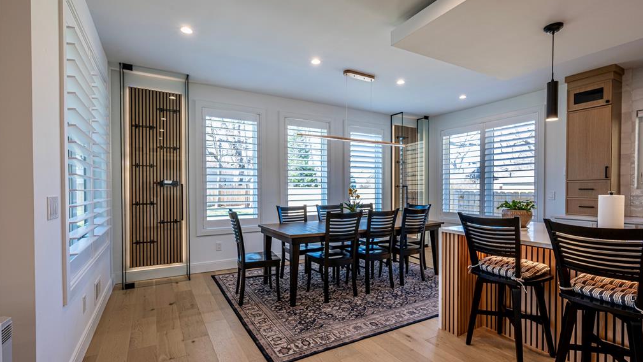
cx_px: 323
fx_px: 290
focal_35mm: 17
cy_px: 192
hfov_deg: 95.9
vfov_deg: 63.9
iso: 200
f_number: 9
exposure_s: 1/15
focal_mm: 16
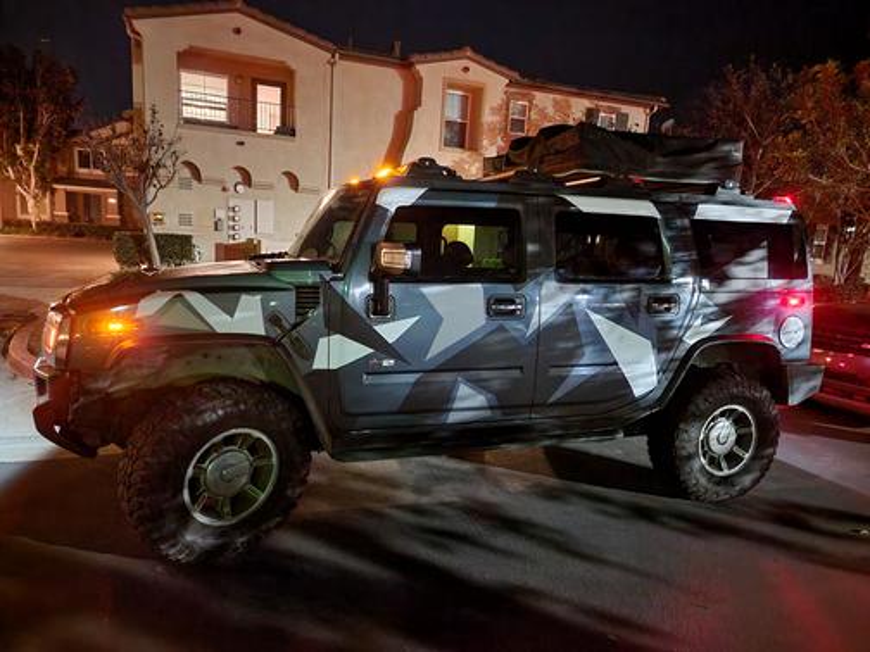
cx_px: 435
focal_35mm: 23
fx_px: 578
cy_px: 326
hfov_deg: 73.9
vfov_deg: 58.9
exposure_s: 1/5
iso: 2000
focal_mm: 6.4
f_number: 1.8
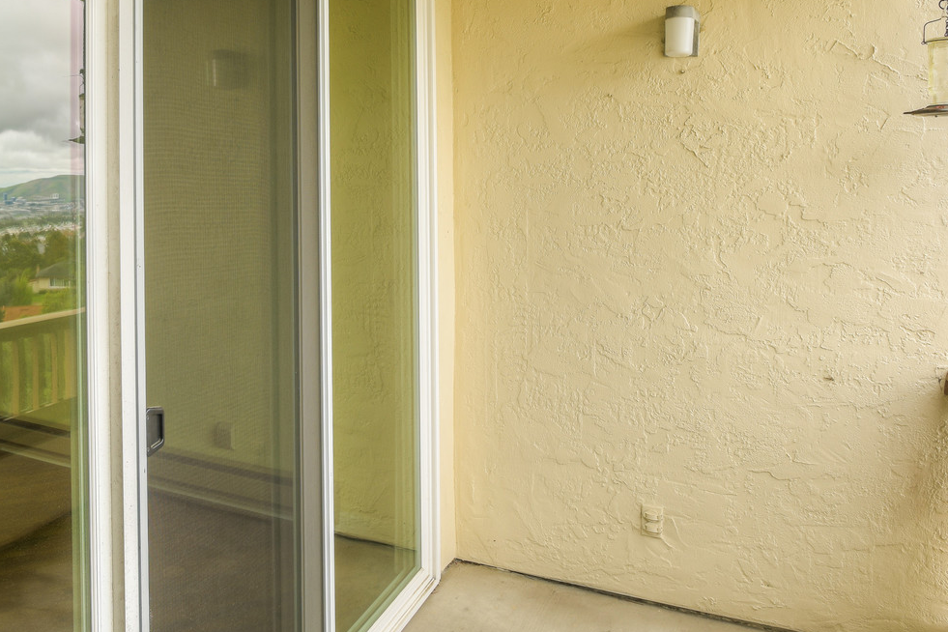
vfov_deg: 41.4
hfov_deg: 59.0
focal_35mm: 31
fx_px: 816
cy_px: 176
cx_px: 320
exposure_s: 1/30
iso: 100
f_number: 8
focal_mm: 19
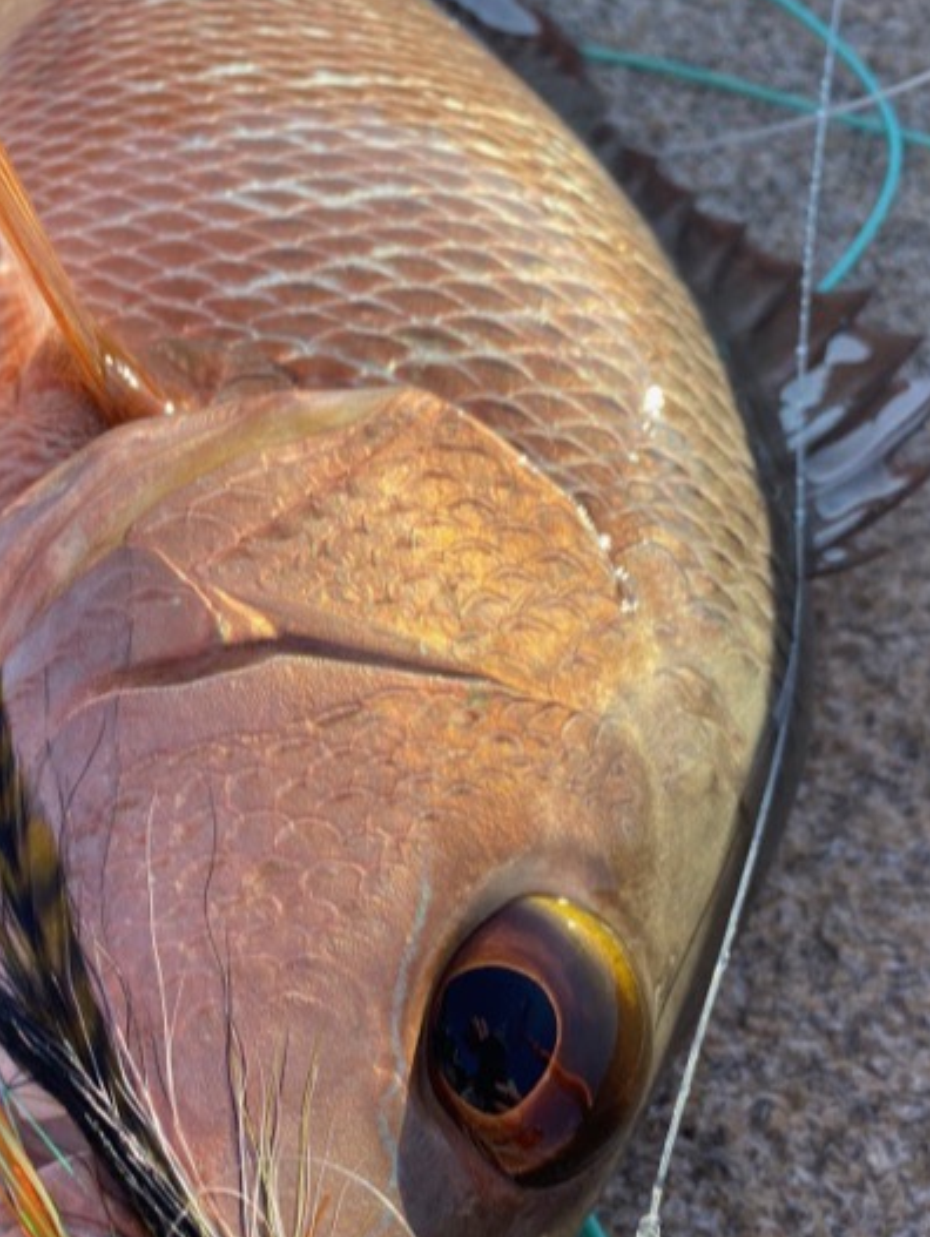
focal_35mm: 42
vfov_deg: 43.5
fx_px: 1503
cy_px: 904
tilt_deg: -58.6
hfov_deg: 34.2
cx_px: 336
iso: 32
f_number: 1.8
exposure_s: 1/934
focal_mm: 4.25
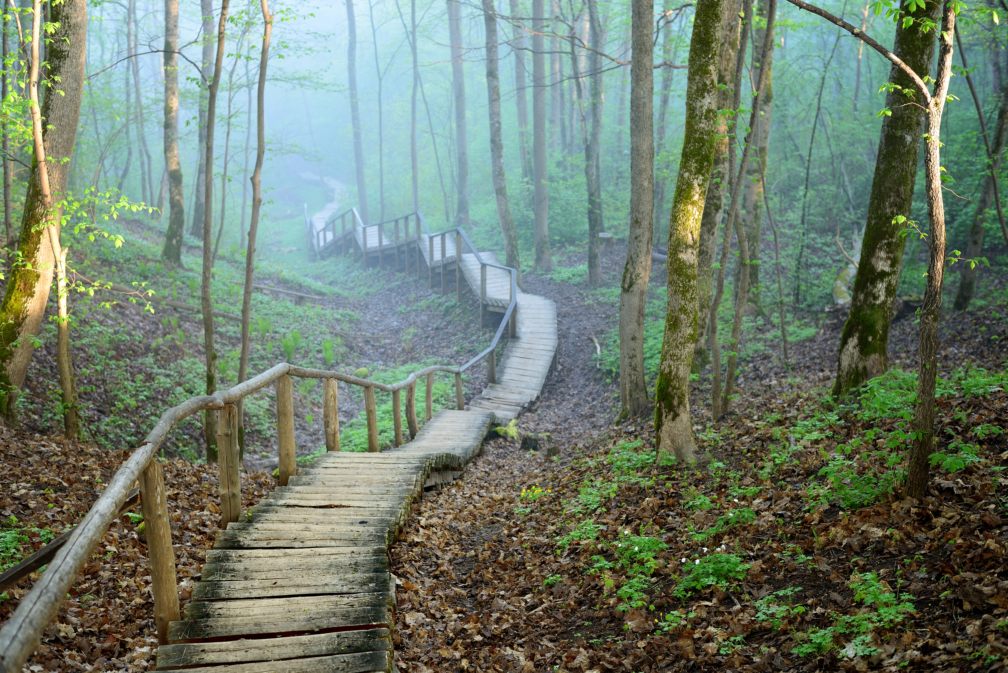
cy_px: 336
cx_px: 504
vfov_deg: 27.0
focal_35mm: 50
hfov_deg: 39.6
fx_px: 1400
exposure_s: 1/100
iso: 360
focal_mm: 50
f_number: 4
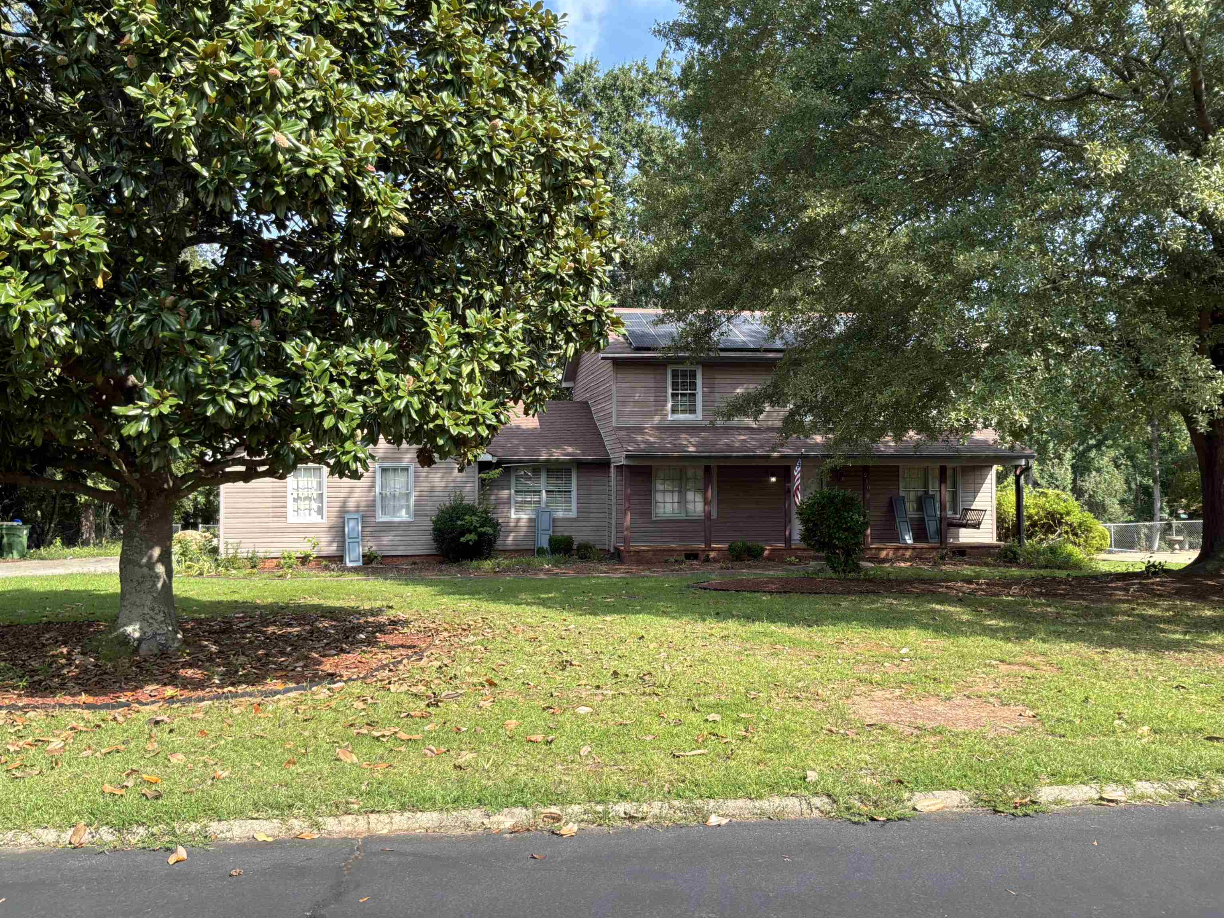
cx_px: 612
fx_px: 990
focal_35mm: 28
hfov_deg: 63.4
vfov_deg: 49.7
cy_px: 459
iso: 25
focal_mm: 3
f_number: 1.8
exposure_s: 1/642
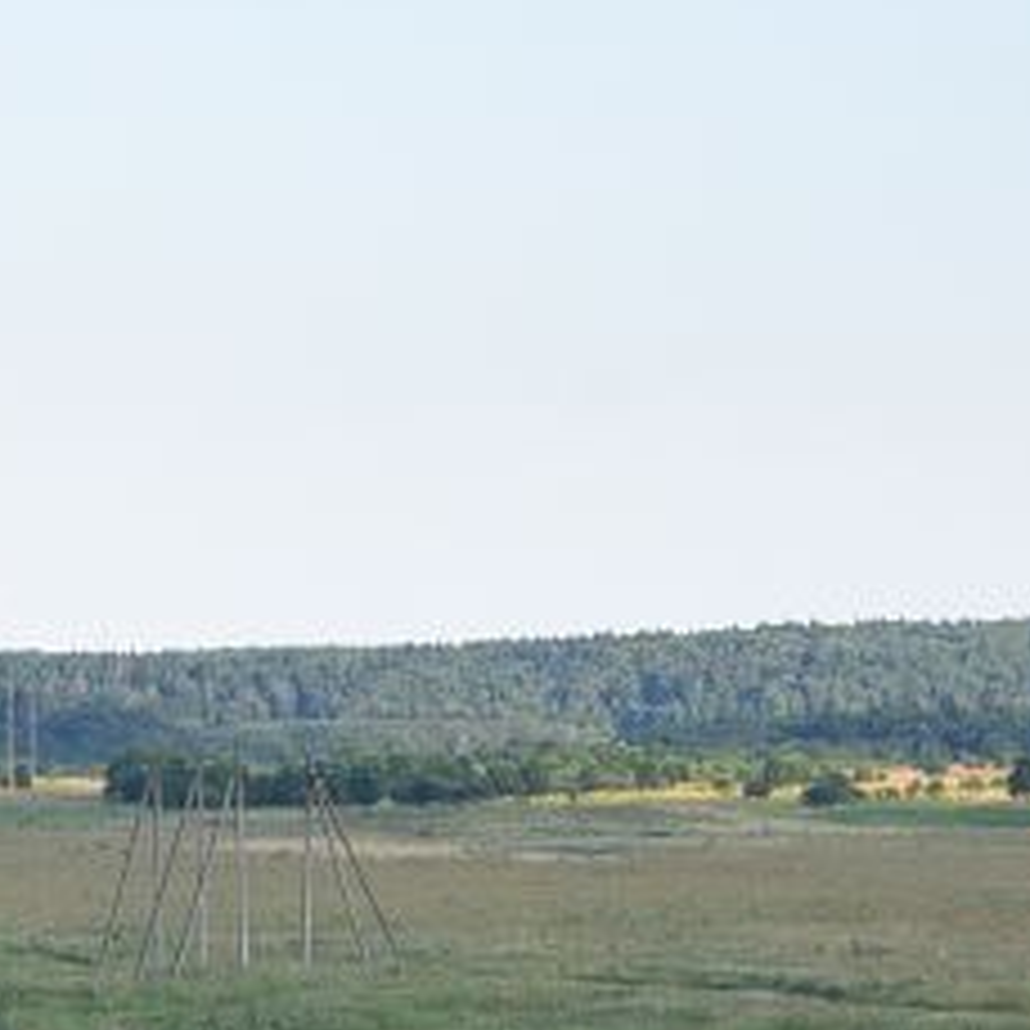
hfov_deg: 7.9
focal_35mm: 217
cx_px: -369
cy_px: 1491
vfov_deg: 7.9
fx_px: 7305
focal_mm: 45
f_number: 7.1
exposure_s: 1/125
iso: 200
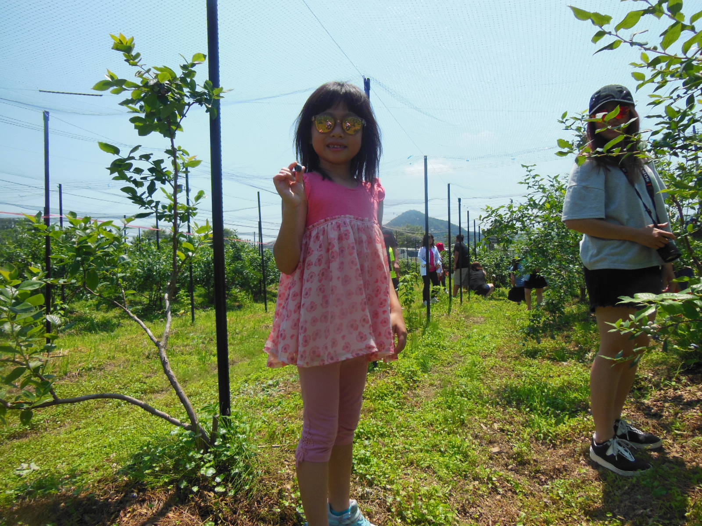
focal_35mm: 25
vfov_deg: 54.9
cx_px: 351
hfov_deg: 69.4
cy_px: 263
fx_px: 507
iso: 125
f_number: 3.5
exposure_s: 1/1000
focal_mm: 4.5
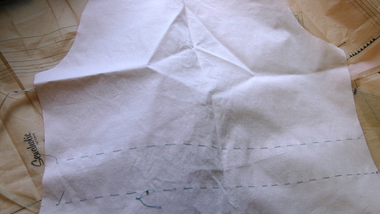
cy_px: 94
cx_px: 190
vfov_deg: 29.7
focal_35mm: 40
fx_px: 403
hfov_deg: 50.5
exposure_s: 1/125
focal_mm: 24
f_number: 5.6
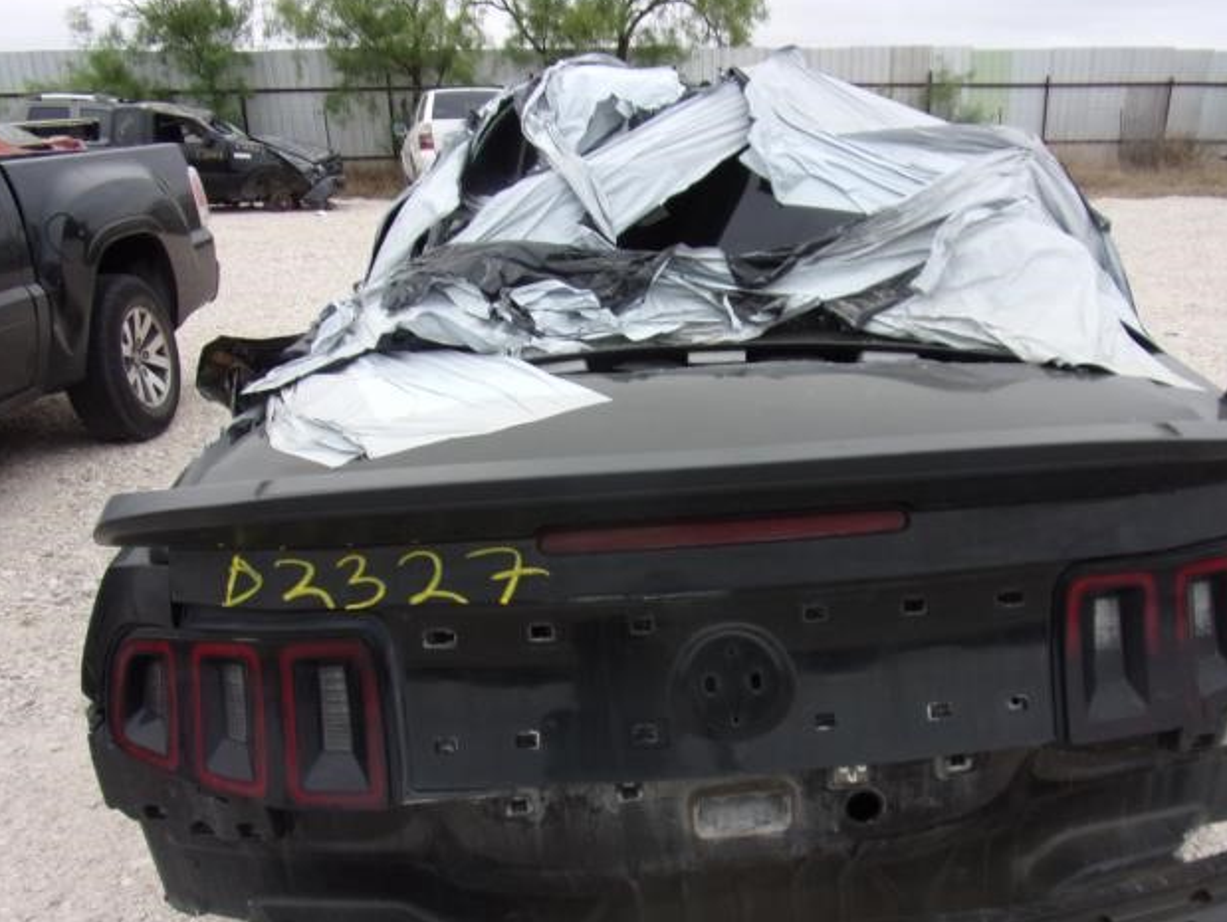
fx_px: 1099
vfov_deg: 45.2
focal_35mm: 31
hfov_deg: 58.1
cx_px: 708
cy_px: 567
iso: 80
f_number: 3.3
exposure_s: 1/90
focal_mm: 4.3
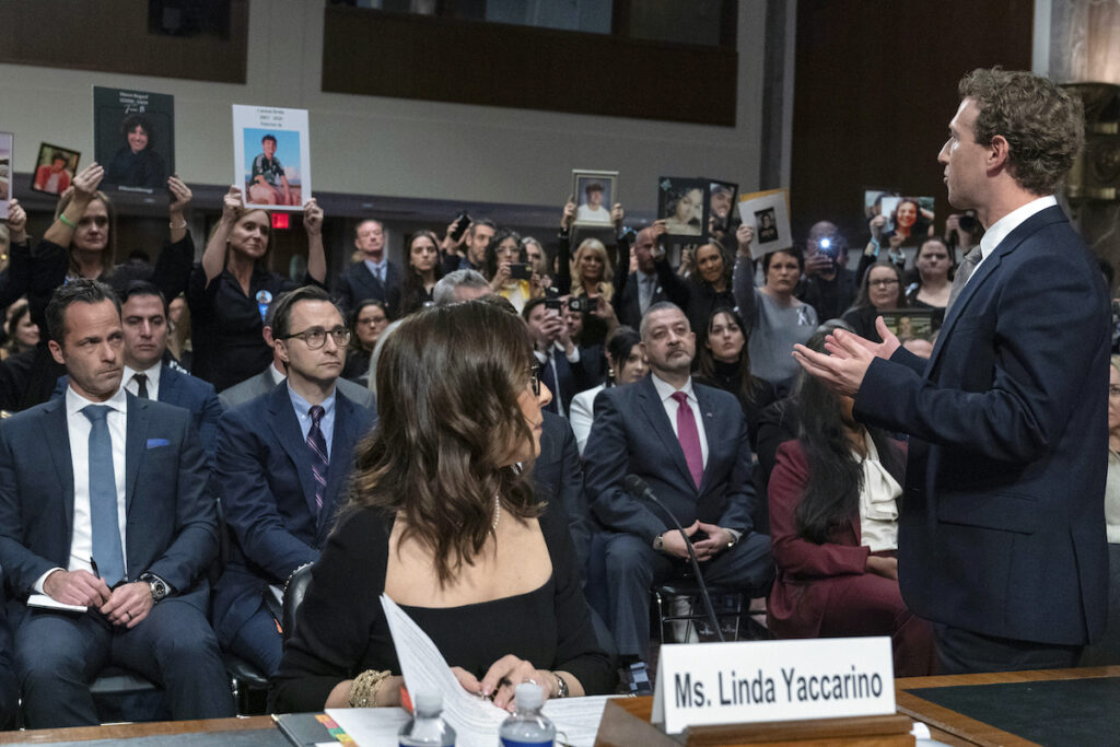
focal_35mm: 43
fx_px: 1338
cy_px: 374
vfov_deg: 31.2
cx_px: 560
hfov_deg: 45.4
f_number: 4.5
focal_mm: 43
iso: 4000
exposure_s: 1/320
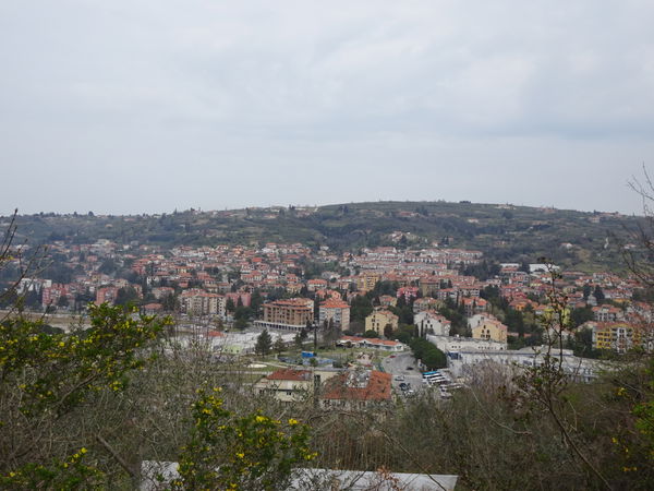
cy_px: 246
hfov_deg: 45.8
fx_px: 775
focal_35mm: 41
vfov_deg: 35.1
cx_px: 327
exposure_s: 1/500
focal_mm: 7.05
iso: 80
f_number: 4
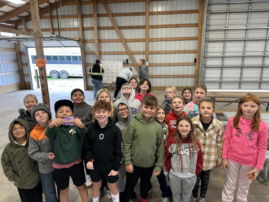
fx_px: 187
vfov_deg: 56.8
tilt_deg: -13.6
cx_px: 134
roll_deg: +1.2
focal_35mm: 24
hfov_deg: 71.6
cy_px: 101
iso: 125
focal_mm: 6.86
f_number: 1.78
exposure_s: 1/60
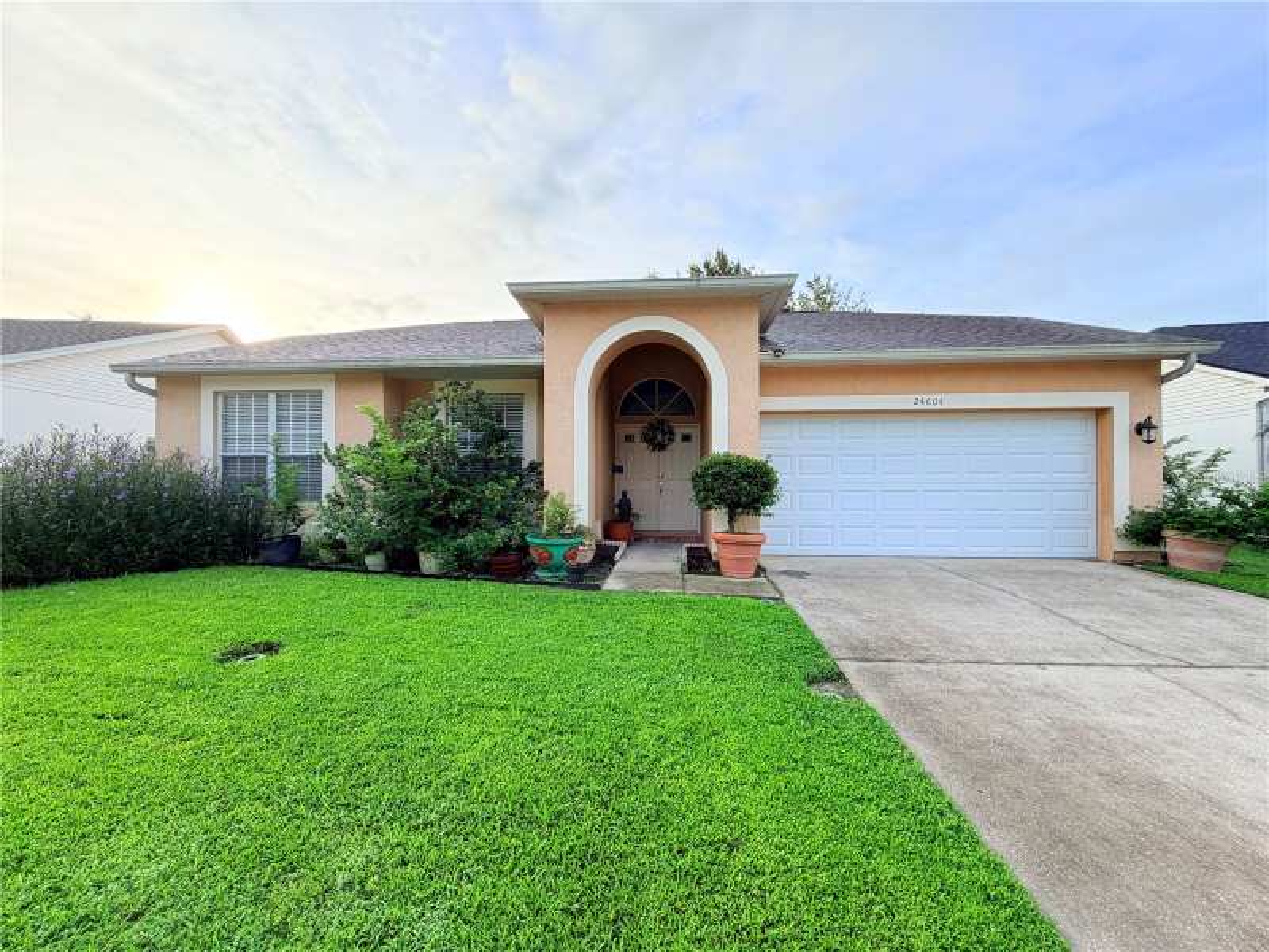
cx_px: 634
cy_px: 476
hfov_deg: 102.1
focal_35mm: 14
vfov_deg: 85.7
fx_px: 513
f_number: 2.2
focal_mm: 2.22
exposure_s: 1/229
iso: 50
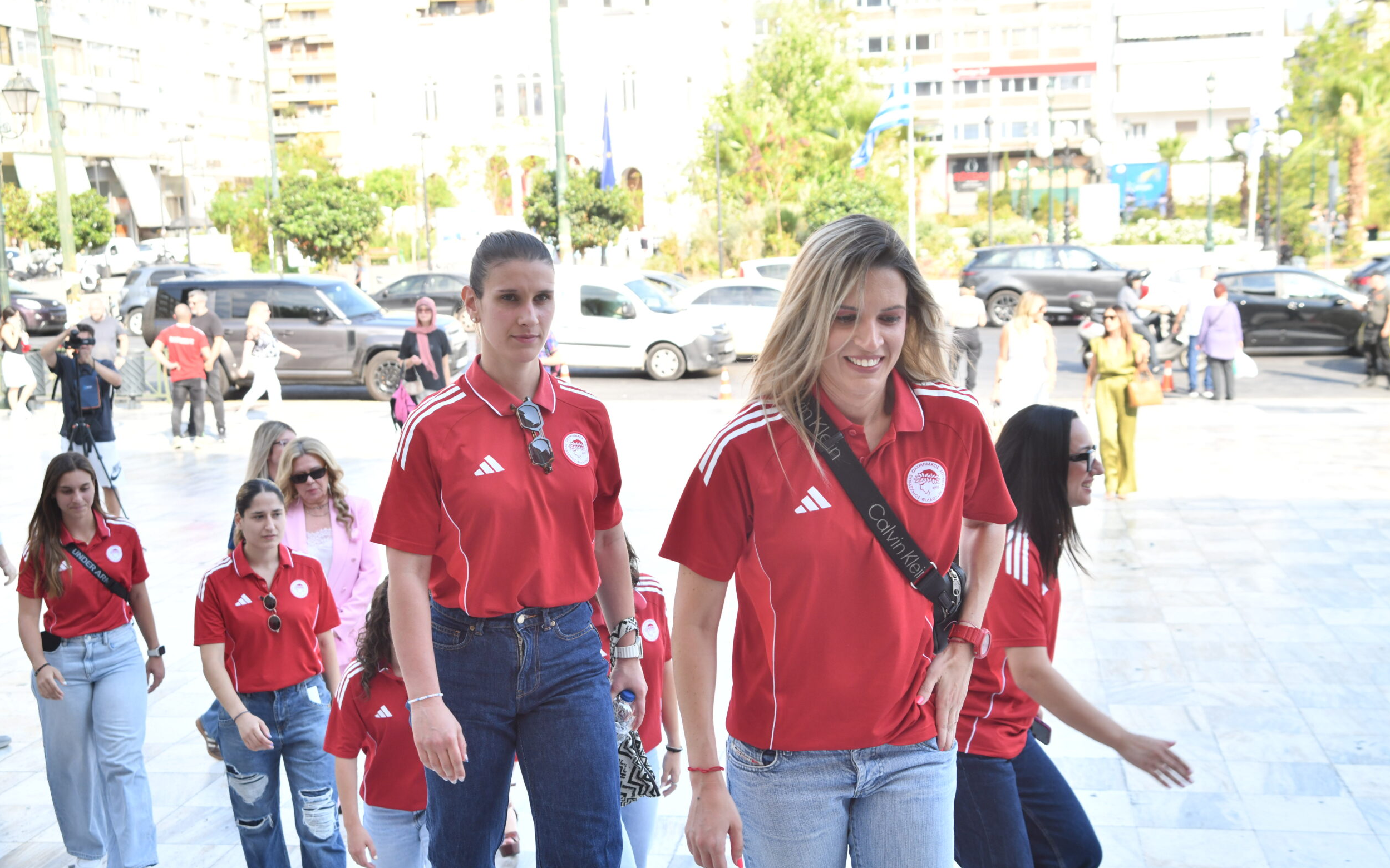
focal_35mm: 47
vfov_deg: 27.4
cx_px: 711
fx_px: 1780
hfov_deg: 42.6
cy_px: 468
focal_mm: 45
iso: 640
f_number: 6.3
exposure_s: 1/400
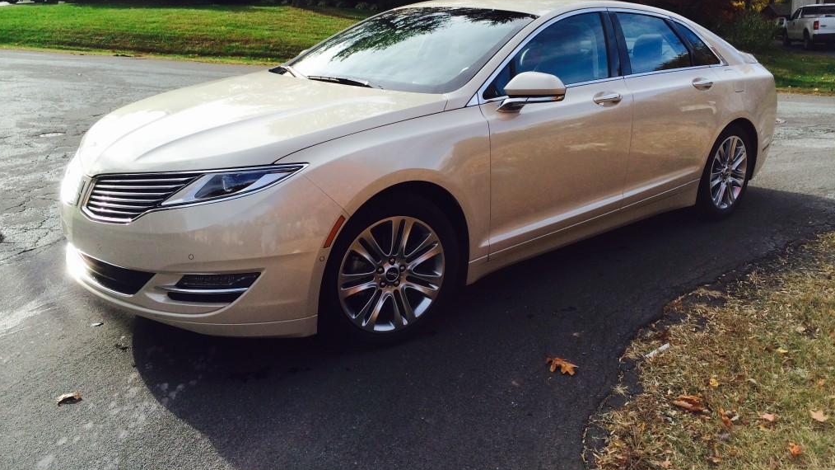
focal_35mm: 33
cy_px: 161
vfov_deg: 35.3
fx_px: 731
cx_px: 419
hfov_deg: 59.5
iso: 32
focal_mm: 4.12
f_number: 2.2
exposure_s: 1/774
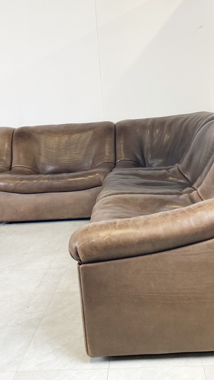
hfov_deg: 29.0
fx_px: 414
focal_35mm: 41
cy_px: 189
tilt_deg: -10.0
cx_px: 116
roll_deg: +4.7
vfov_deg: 49.4
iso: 64
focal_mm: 3.99
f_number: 1.8
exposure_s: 1/50
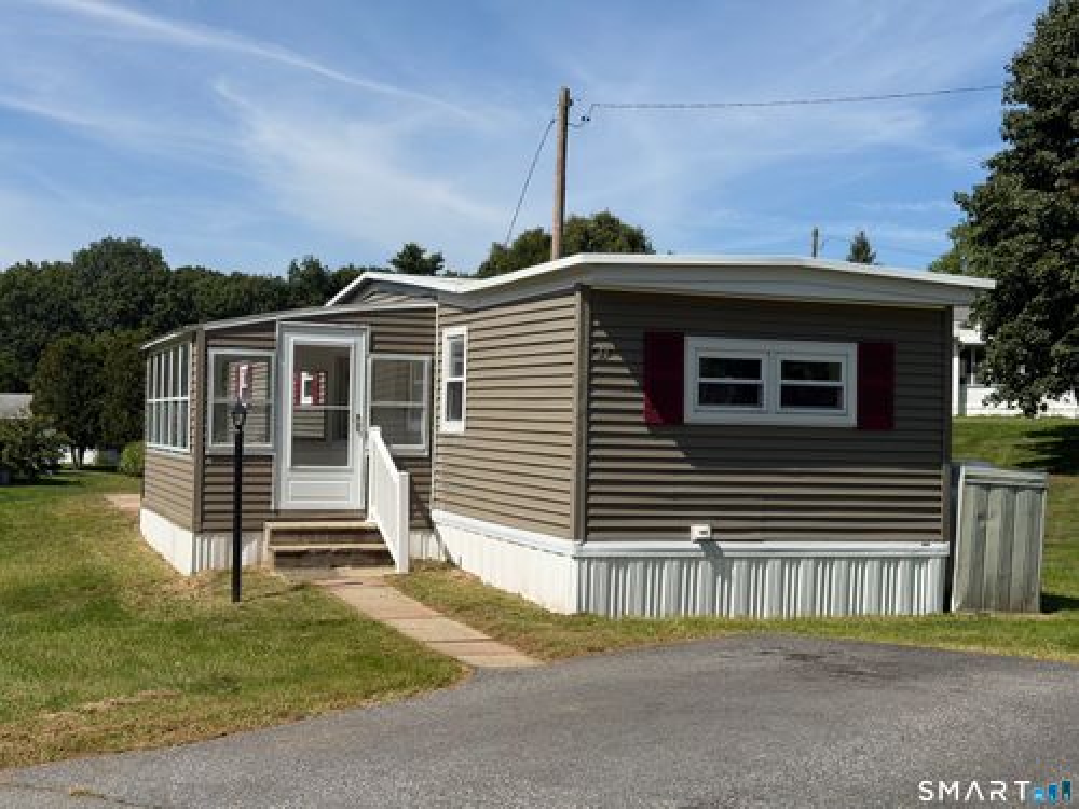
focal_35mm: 48
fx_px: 1496
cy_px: 404
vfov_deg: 30.3
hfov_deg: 39.7
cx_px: 540
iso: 64
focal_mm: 6.76
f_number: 1.78
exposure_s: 1/7143
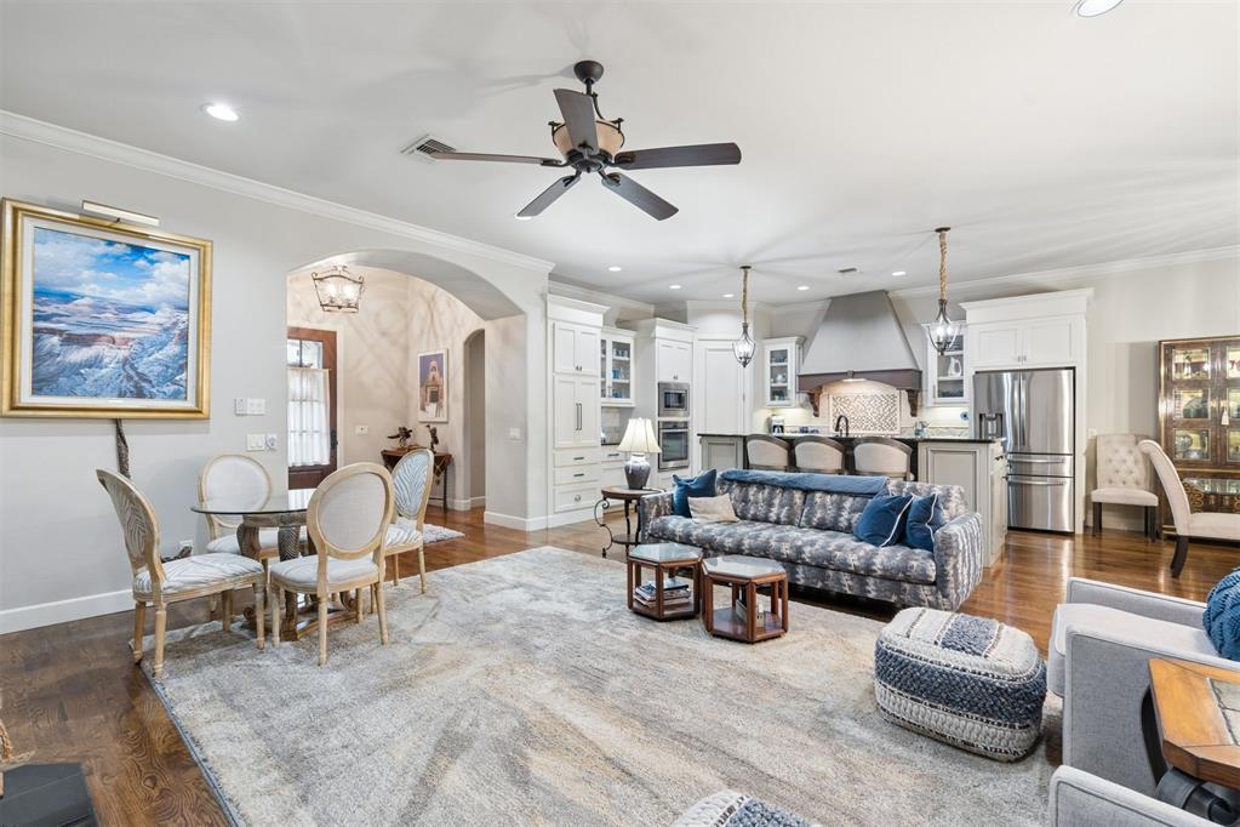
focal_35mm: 16
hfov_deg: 96.7
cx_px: 620
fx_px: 551
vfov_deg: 73.7
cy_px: 414
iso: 200
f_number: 8
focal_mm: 16
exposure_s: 1/3.33
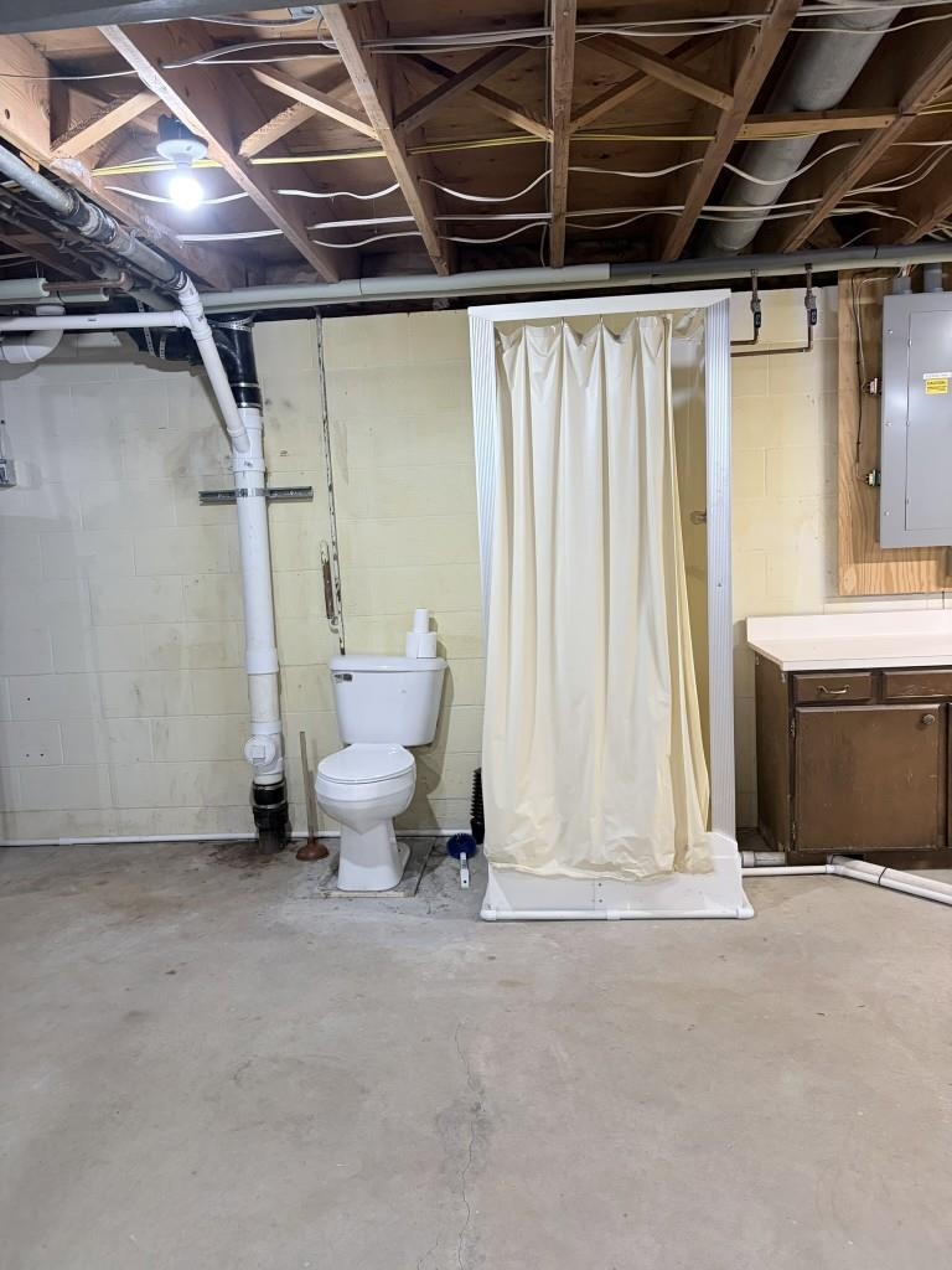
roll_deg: +2.5
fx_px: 953
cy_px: 635
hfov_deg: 53.1
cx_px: 476
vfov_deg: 67.3
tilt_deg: -4.0
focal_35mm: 26
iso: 200
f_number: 1.6
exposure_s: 1/60
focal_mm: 5.96
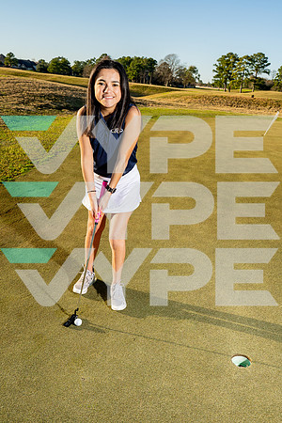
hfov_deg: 37.9
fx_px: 411
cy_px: 212
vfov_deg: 54.4
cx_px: 141
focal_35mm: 35
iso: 100
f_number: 8
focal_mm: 35
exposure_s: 1/250
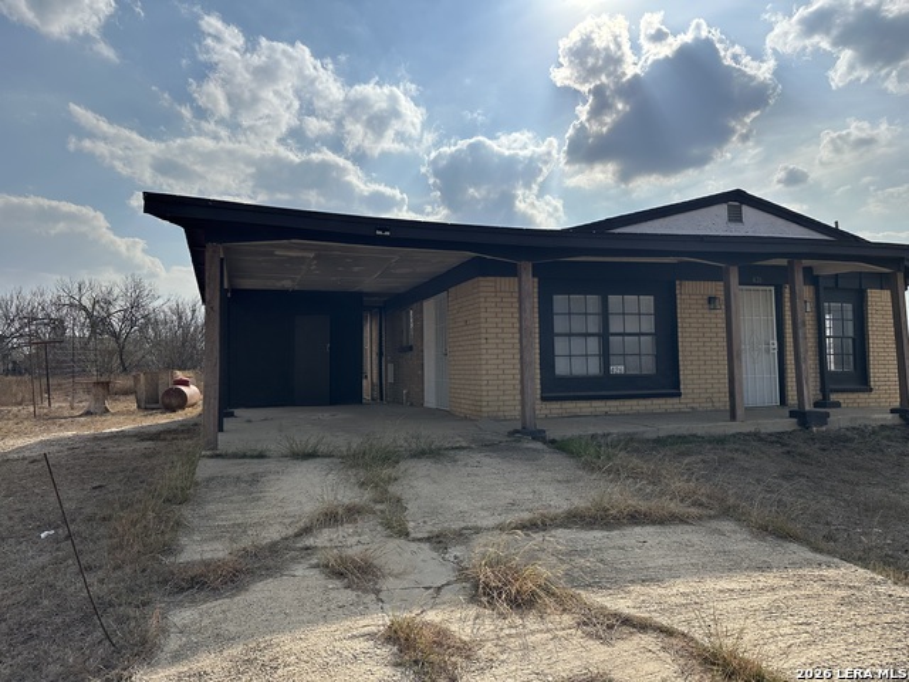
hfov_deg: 71.6
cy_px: 341
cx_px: 454
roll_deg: +0.1
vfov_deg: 56.8
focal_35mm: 24
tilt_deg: +3.5
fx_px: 630
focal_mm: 6.86
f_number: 1.78
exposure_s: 1/13699
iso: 80
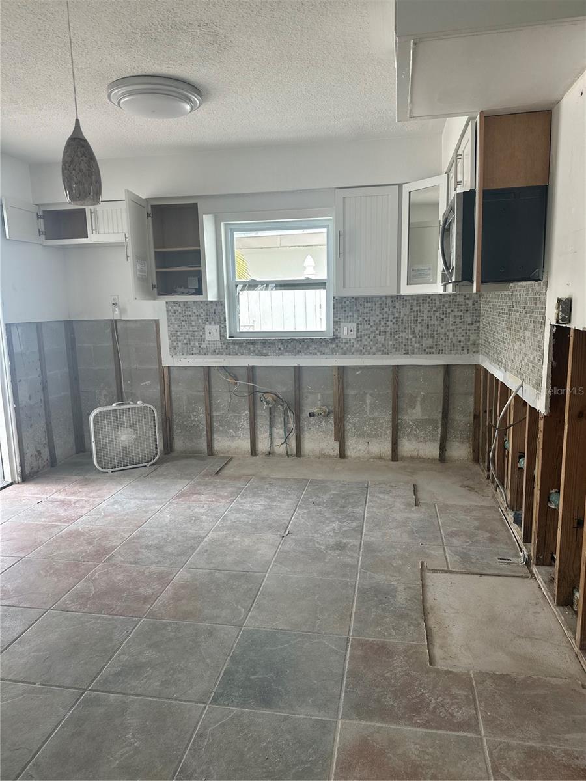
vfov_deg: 71.6
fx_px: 542
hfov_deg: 56.8
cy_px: 390
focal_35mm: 24
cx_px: 293
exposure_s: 1/121
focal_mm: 6.86
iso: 100
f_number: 1.78
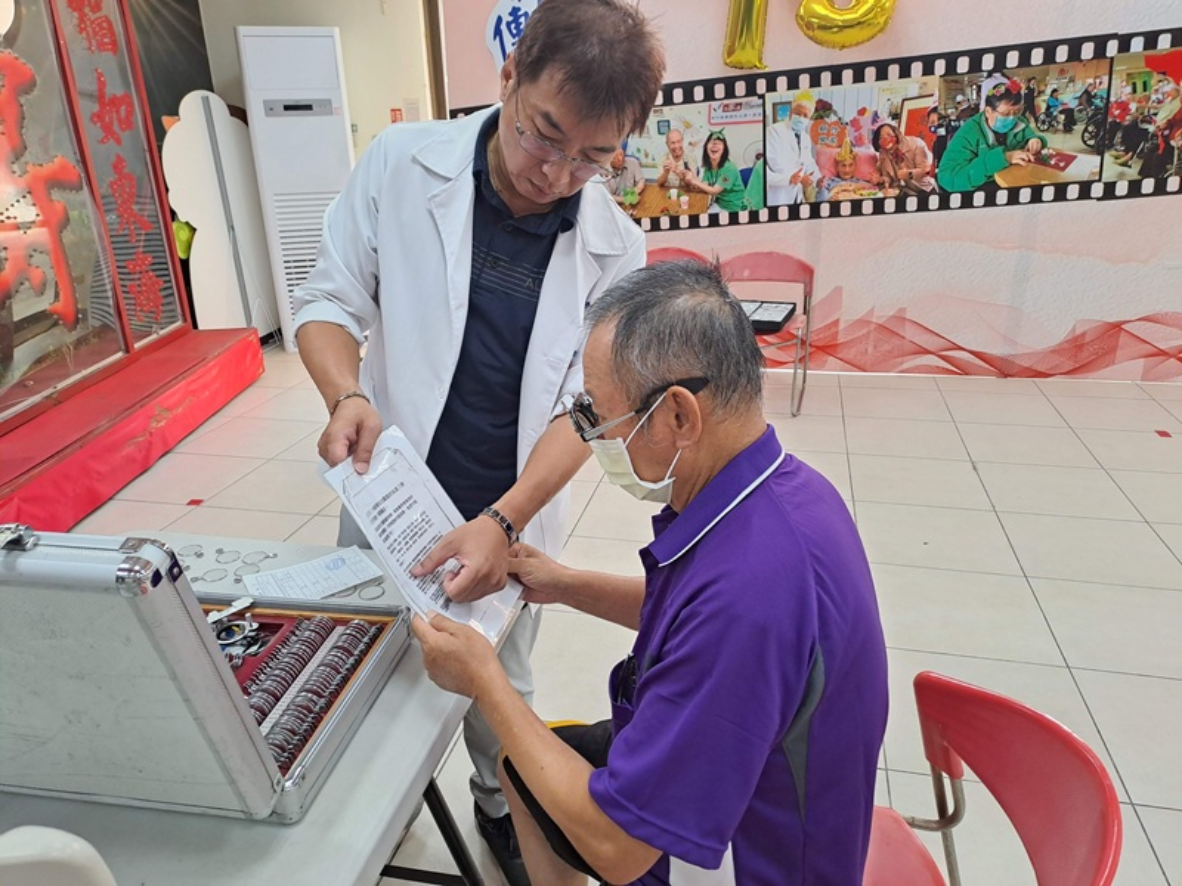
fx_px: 854
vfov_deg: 54.9
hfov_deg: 69.4
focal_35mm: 25
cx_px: 591
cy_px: 443
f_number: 1.8
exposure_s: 1/60
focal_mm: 4.65
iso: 160
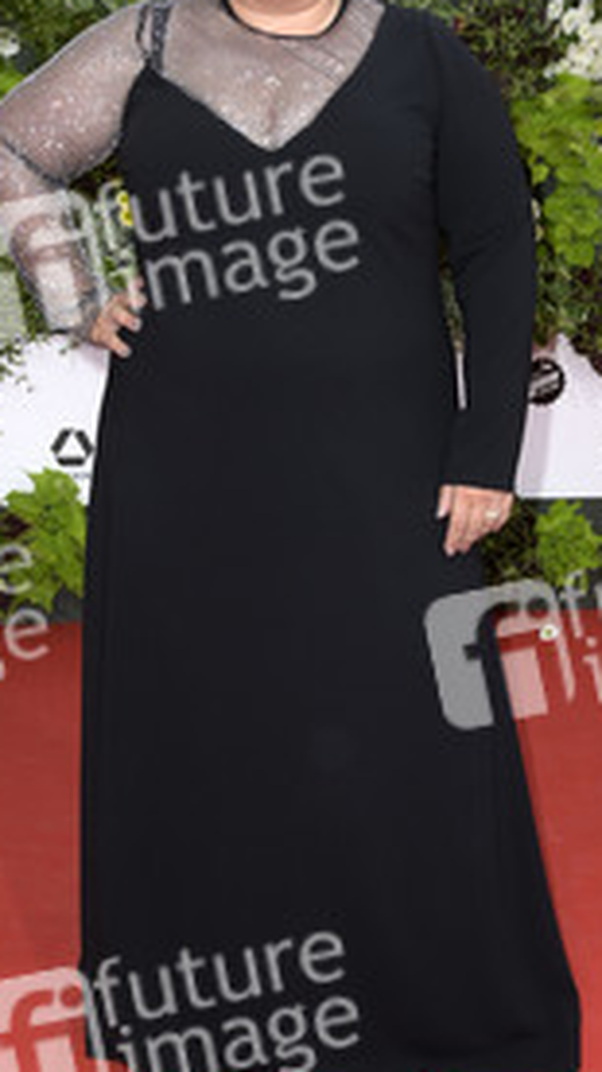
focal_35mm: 79
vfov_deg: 26.8
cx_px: 272
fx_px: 2245
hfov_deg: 15.3
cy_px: 443
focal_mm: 52
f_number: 6.3
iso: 400
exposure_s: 1/250
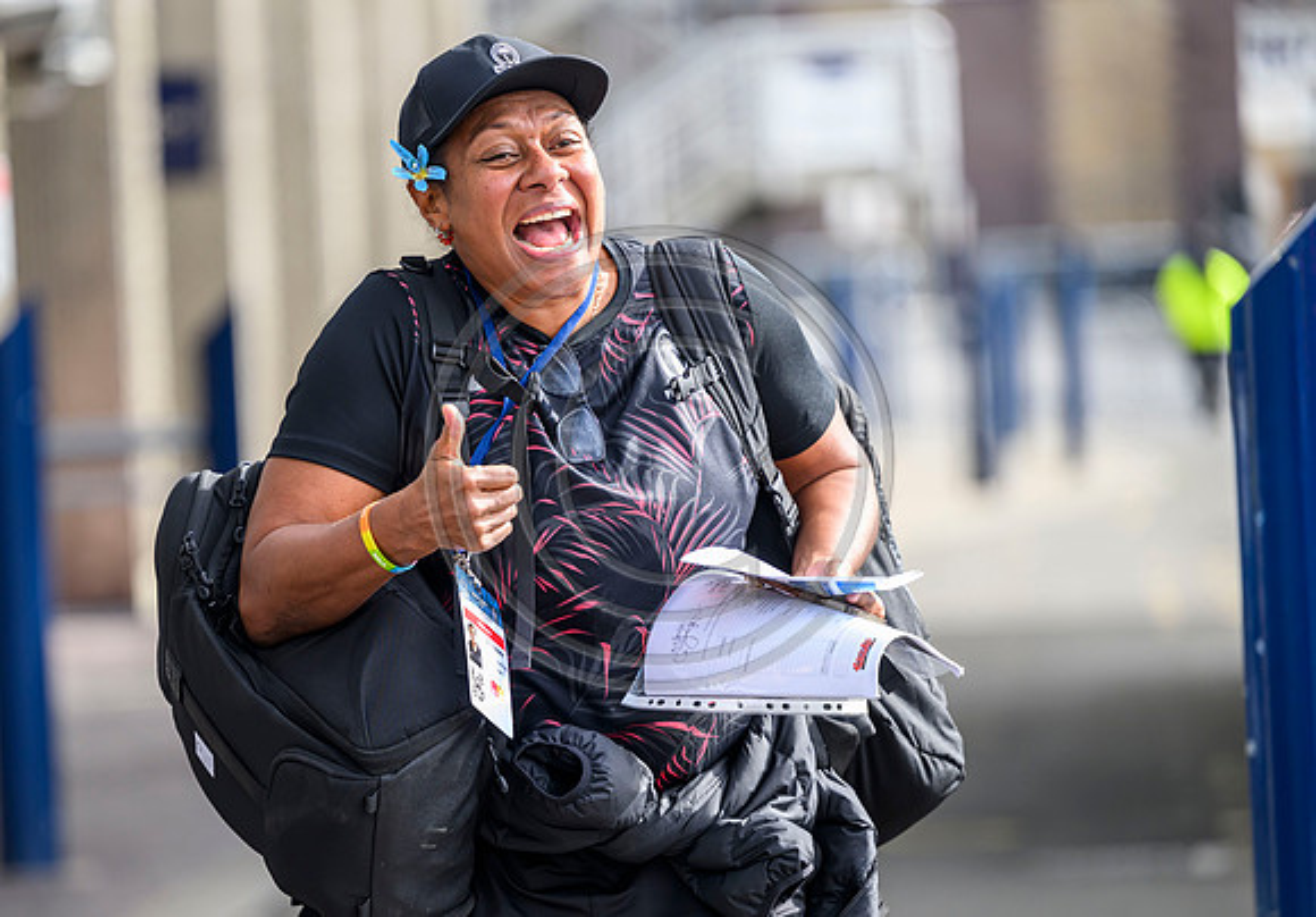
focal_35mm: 222
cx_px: 498
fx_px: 8217
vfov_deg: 6.4
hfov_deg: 9.2
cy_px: 596
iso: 500
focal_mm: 165
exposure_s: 1/1600
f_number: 2.8
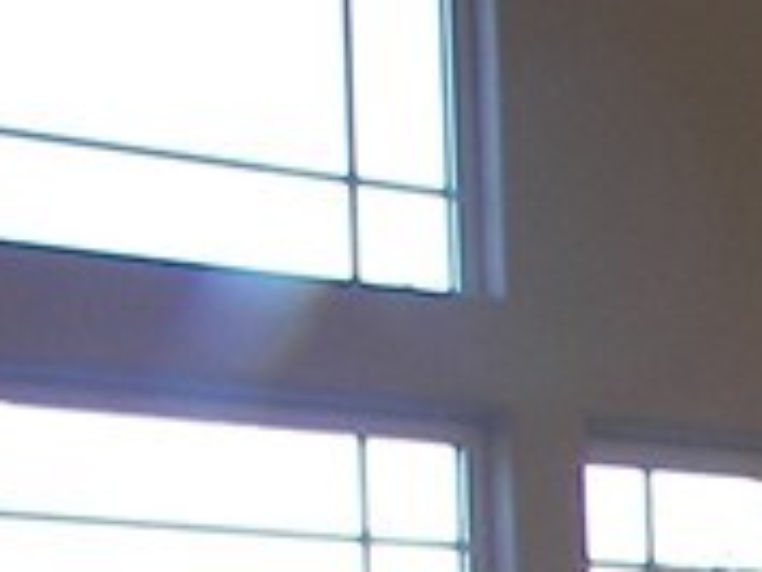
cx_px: 1567
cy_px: 1273
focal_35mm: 208
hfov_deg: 8.9
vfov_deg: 6.8
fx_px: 4582
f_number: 2.8
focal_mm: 6
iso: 50
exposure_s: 1/40
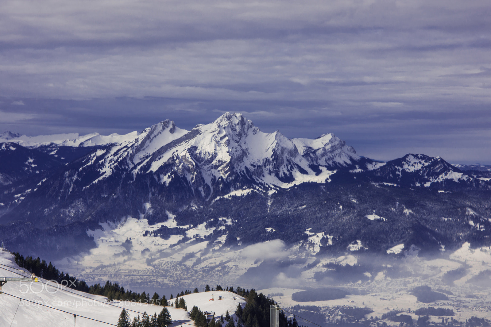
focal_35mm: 120
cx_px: 246
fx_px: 1636
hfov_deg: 17.1
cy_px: 164
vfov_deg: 11.4
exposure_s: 1/40
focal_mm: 80
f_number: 18
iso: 100
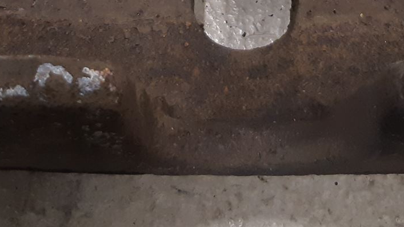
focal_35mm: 82
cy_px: -165
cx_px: 213
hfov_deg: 25.9
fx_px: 879
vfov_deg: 13.4
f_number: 1.7
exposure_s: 1/50
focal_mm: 3.93
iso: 200
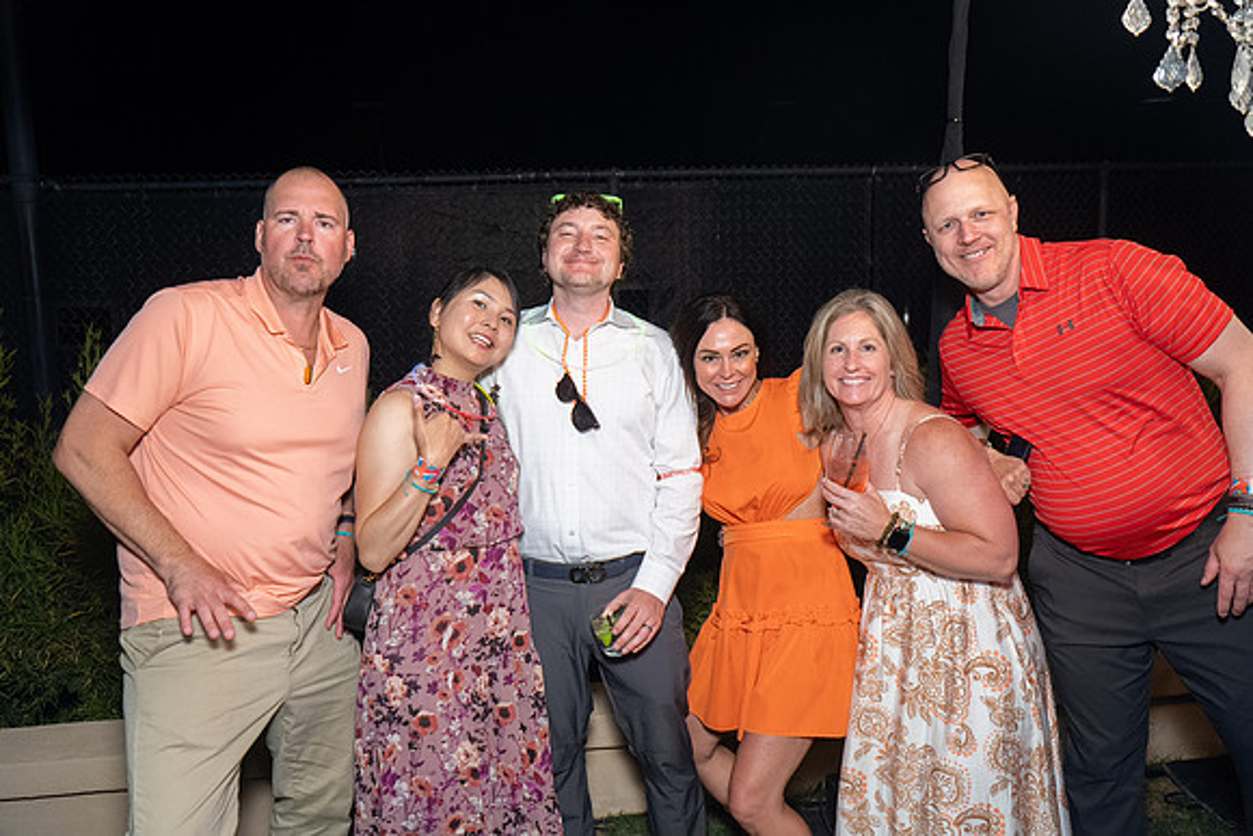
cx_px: 626
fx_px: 975
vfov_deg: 46.4
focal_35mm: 28
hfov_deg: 65.5
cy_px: 418
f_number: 4
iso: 3200
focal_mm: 28
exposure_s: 1/80
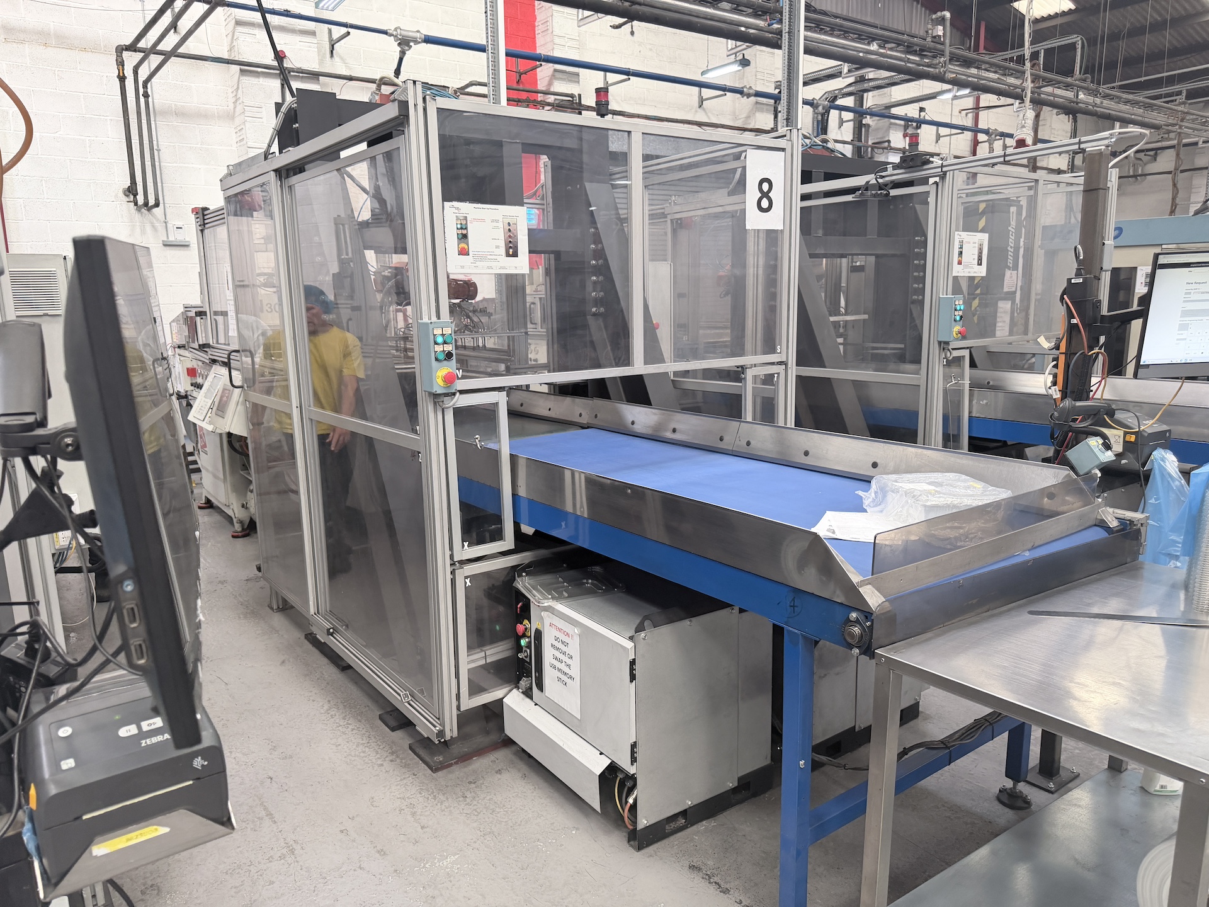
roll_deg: +1.4
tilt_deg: -11.4
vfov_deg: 56.8
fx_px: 838
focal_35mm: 24
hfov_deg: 71.6
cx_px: 604
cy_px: 454
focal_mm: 6.76
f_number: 1.78
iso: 200
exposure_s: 1/121
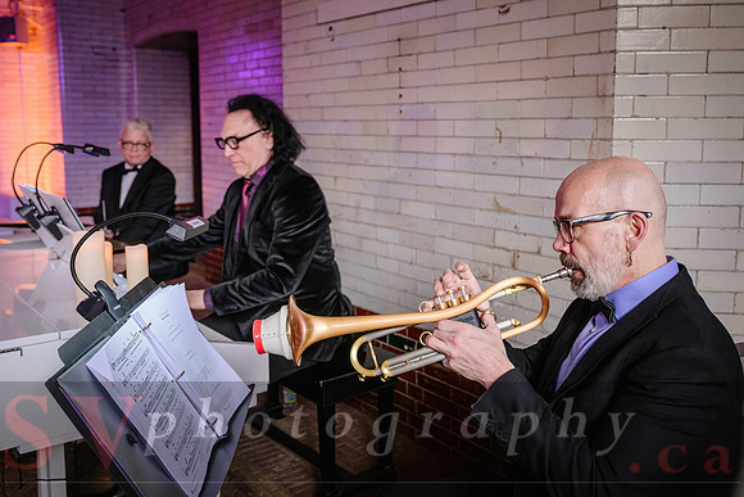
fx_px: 731
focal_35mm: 35
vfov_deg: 37.4
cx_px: 382
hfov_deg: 53.9
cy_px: 213
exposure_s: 1/80
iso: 1600
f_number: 4
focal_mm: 30
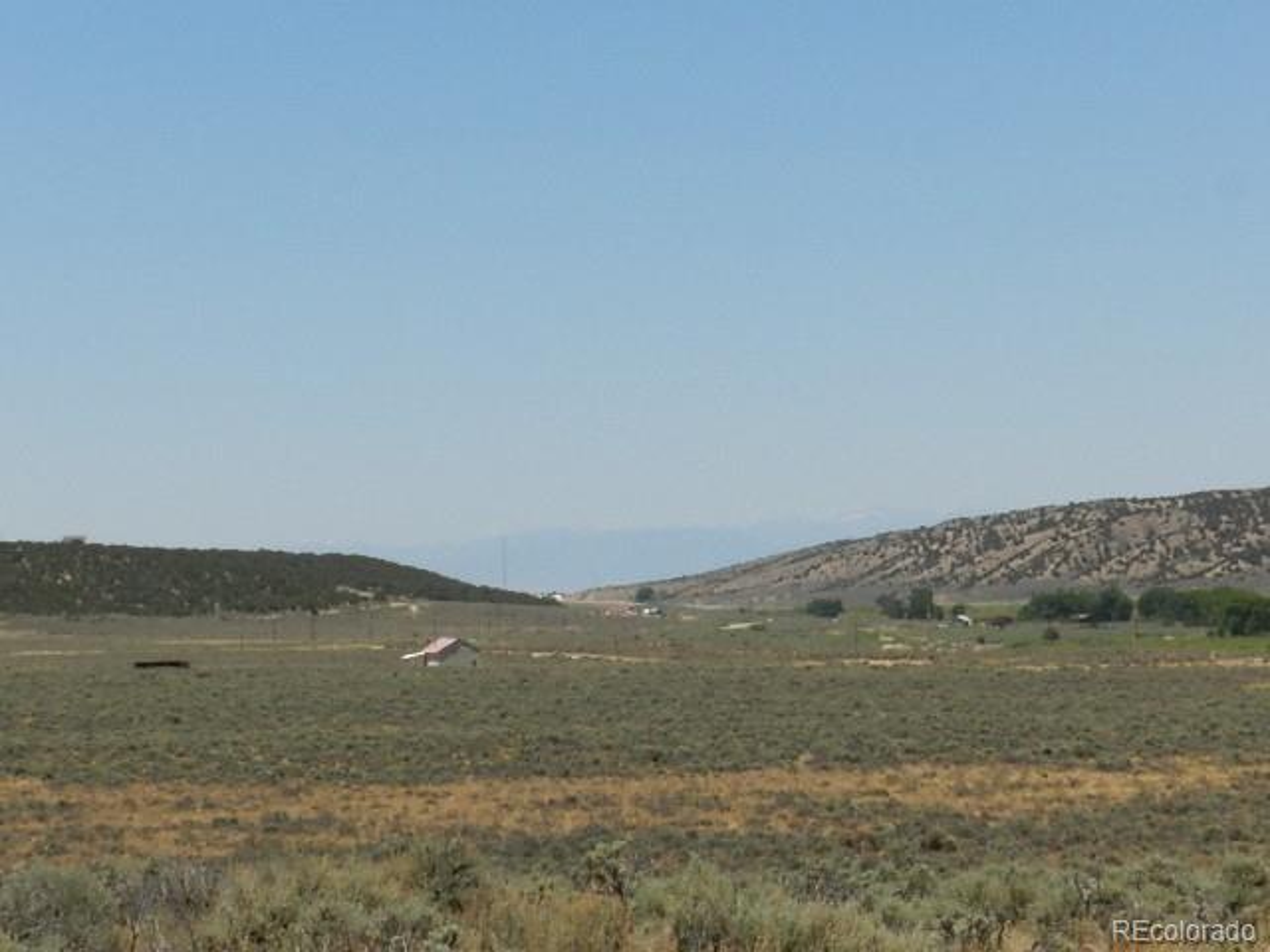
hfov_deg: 15.2
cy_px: 476
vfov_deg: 11.4
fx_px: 4769
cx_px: 635
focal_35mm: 130
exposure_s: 1/125
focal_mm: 23.1
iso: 160
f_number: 5
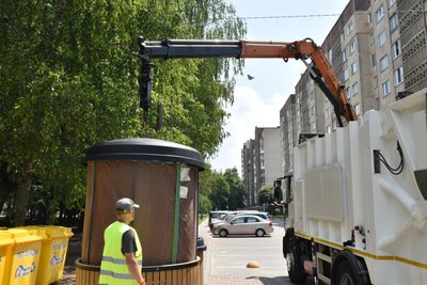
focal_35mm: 33
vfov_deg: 40.0
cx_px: 214
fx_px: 392
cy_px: 142
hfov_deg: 57.2
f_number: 9
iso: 200
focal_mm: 22
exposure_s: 1/320
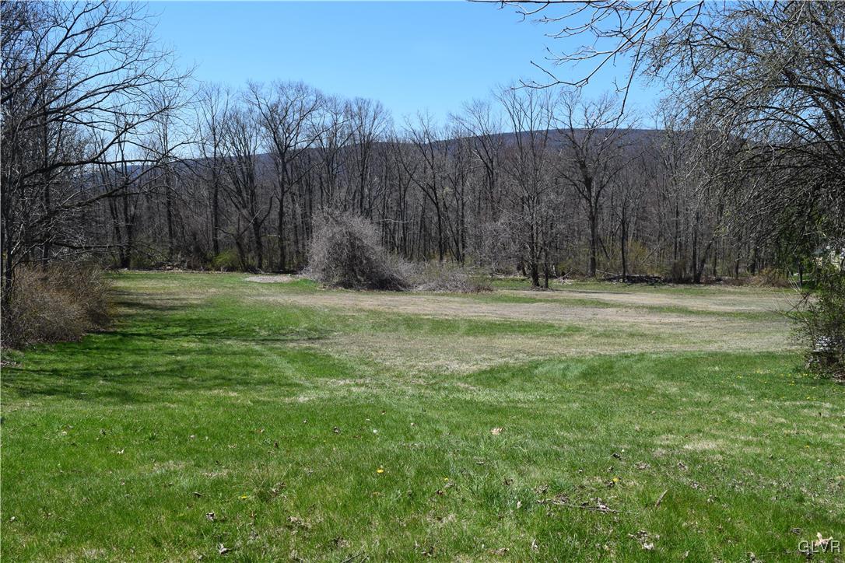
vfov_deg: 40.0
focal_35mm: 33
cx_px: 422
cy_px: 282
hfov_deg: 57.2
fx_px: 775
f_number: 11
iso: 400
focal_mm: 22
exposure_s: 1/400
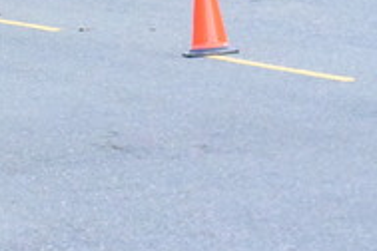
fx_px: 4230
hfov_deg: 5.1
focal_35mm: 404
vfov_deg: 3.4
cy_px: -117
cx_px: -120
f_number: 11
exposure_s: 1/2000
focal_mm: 98
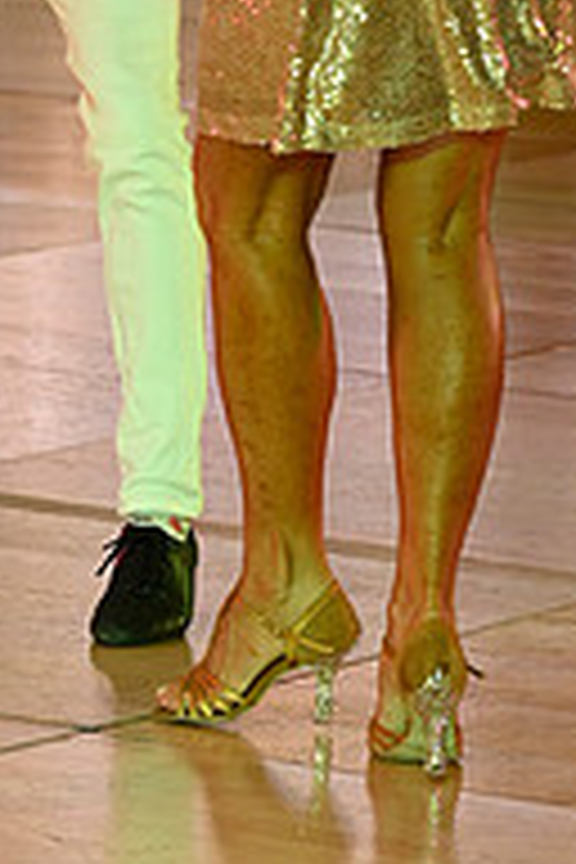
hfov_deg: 4.1
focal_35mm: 332
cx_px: -70
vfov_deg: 6.2
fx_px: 7967
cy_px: -216
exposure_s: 1/200
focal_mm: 110
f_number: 5
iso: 2000
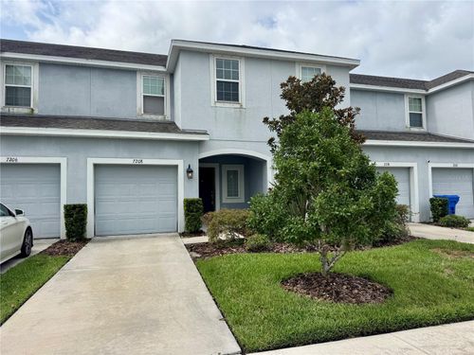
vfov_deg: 56.8
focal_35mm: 24
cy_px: 178
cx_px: 237
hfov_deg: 71.6
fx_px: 329
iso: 80
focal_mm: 6.76
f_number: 1.78
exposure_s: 1/5814
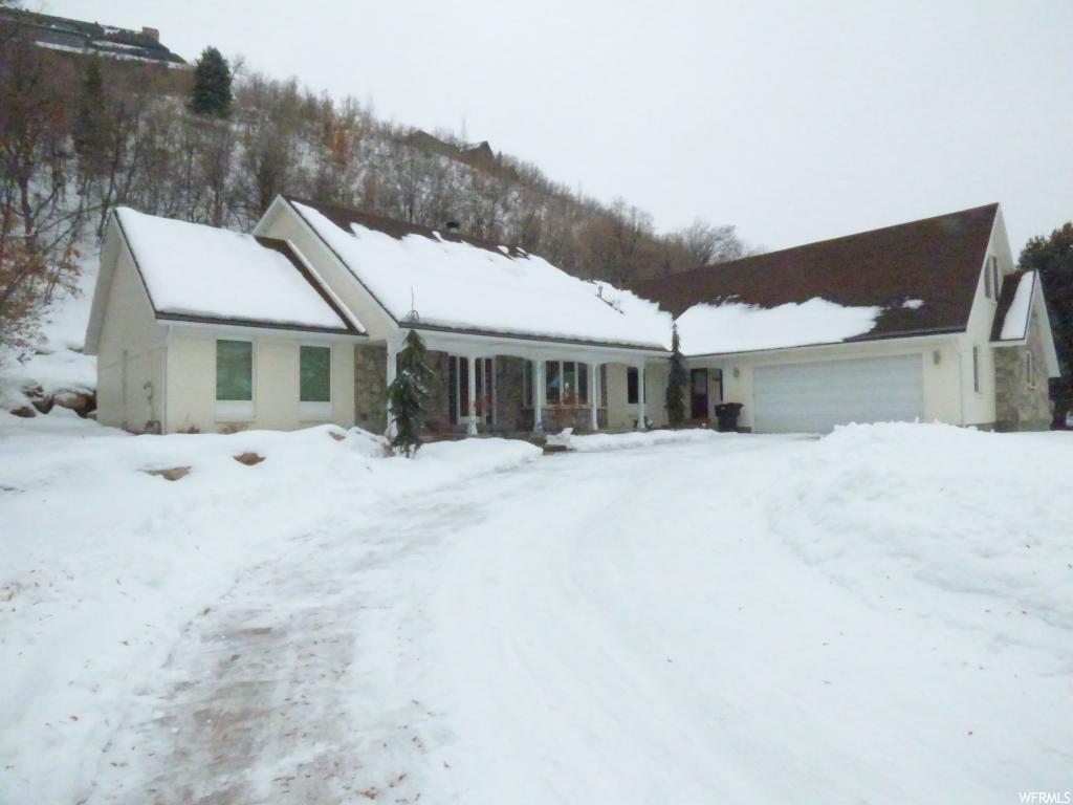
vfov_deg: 66.0
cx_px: 536
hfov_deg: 81.7
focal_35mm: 20
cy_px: 402
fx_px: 620
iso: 3200
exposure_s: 1/2000
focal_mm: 3.58
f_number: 8
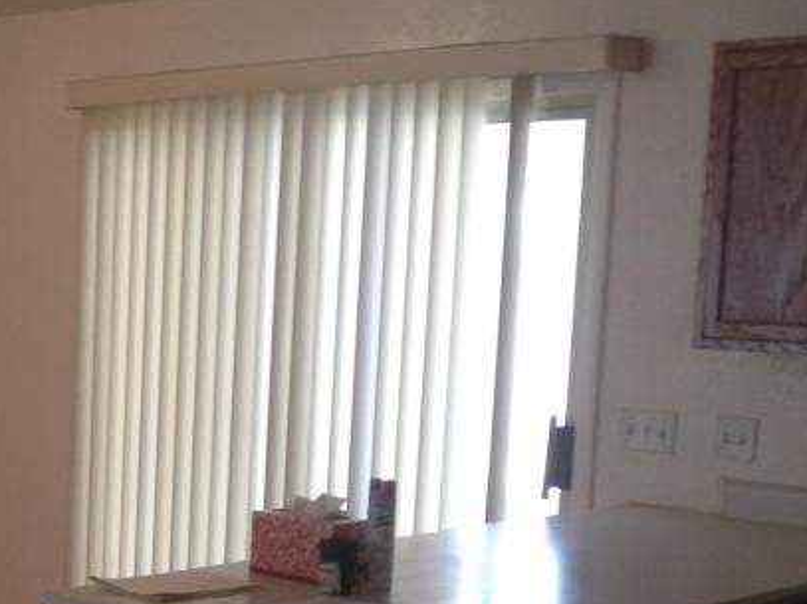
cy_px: 531
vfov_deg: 16.6
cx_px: -137
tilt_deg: -10.6
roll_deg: -2.9
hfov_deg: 20.9
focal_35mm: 88
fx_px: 2051
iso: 80
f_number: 2.4
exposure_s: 1/20
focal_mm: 4.28
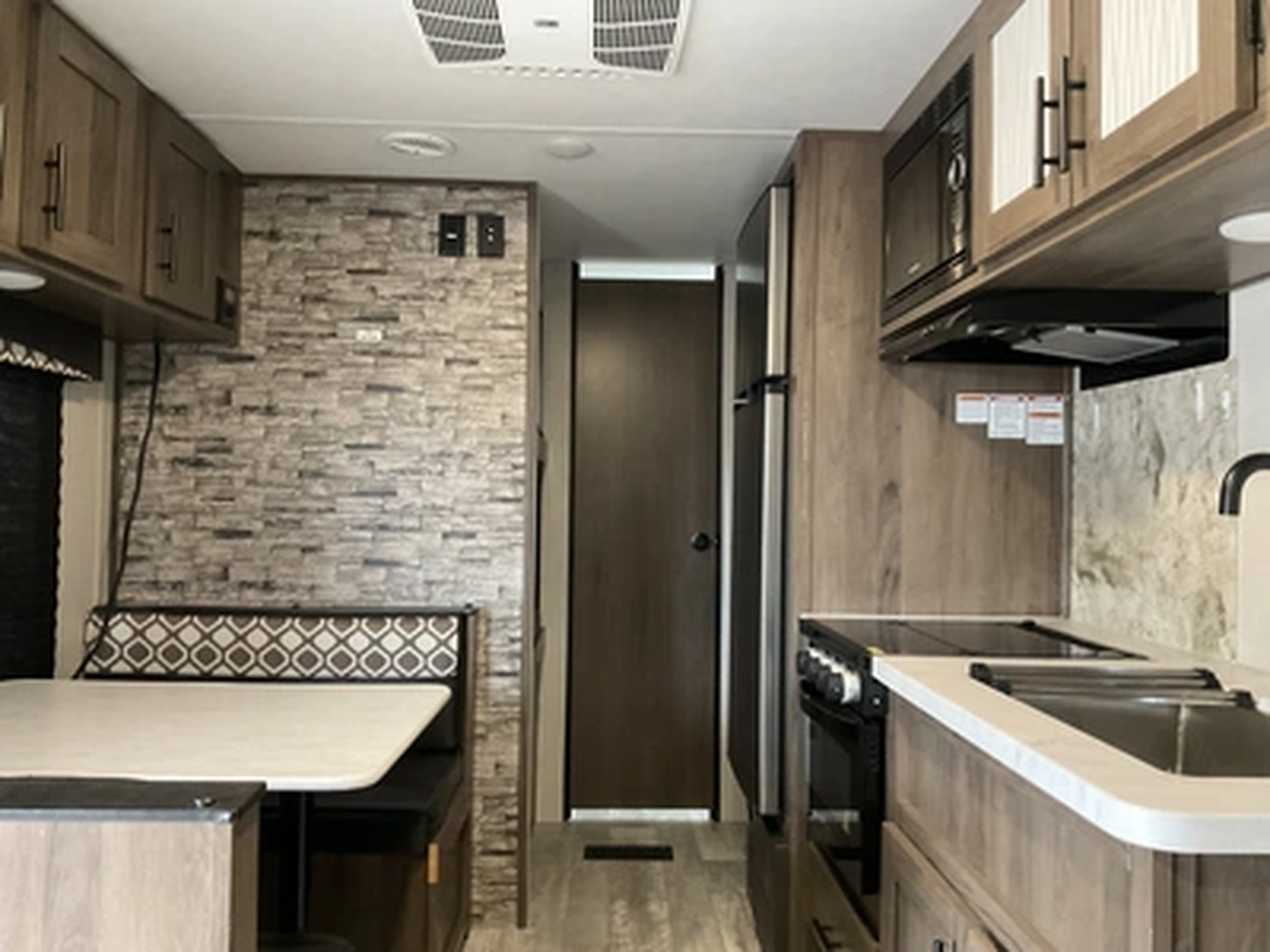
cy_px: 476
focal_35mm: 29
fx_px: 1064
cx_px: 635
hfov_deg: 61.7
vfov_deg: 48.2
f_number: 1.8
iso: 320
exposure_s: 1/40
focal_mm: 3
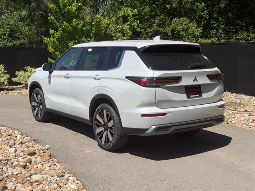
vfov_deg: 30.3
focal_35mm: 48
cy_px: 96
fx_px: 354
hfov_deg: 39.7
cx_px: 128
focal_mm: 6.76
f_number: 1.78
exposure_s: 1/6024
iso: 64
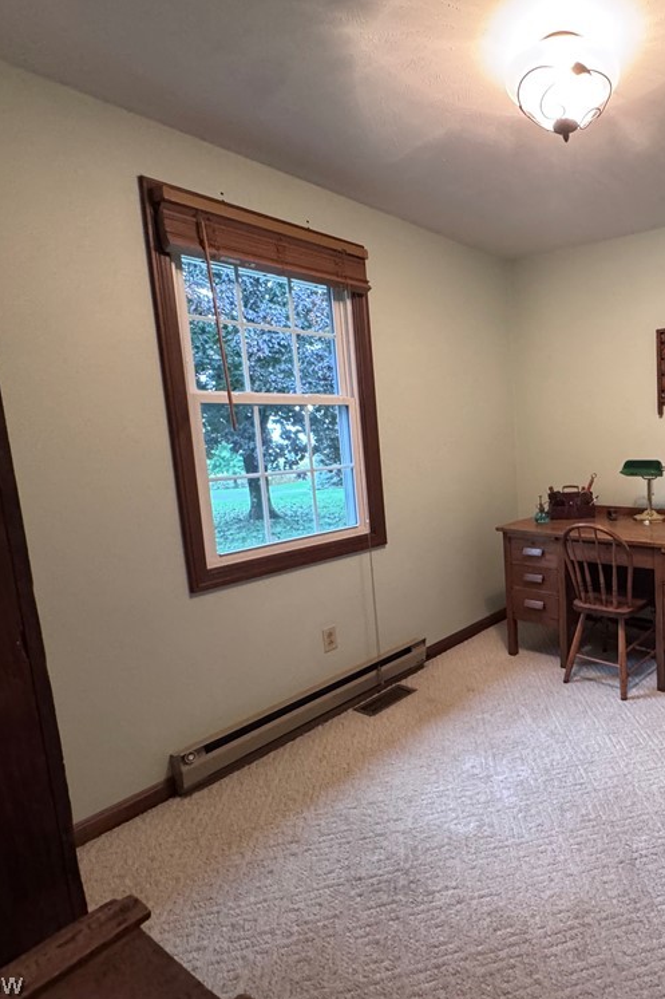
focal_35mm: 20
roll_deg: +1.8
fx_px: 554
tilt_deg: -7.6
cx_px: 570
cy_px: 491
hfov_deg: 55.5
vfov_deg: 84.0
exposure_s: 1/60
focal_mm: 2.22
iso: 640
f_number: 2.2
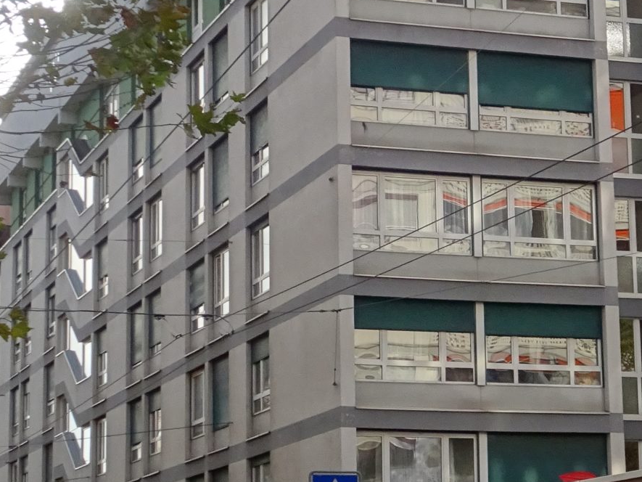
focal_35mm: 107
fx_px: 1985
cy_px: 234
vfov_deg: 13.8
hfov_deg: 18.3
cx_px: 451
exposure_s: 1/320
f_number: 4
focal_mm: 6.37
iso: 80
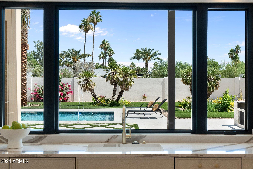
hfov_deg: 38.2
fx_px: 365
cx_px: 126
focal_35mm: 52
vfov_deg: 26.0
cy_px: 84
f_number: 8
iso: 1000
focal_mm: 35
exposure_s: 1/160
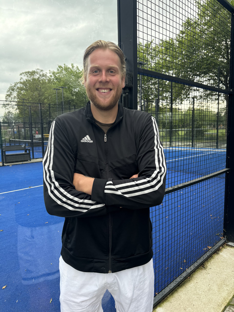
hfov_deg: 56.8
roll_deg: +0.8
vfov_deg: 71.6
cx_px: 117
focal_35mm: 24
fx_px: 216
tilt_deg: -5.7
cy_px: 156
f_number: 1.78
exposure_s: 1/226
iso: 64
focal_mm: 6.76
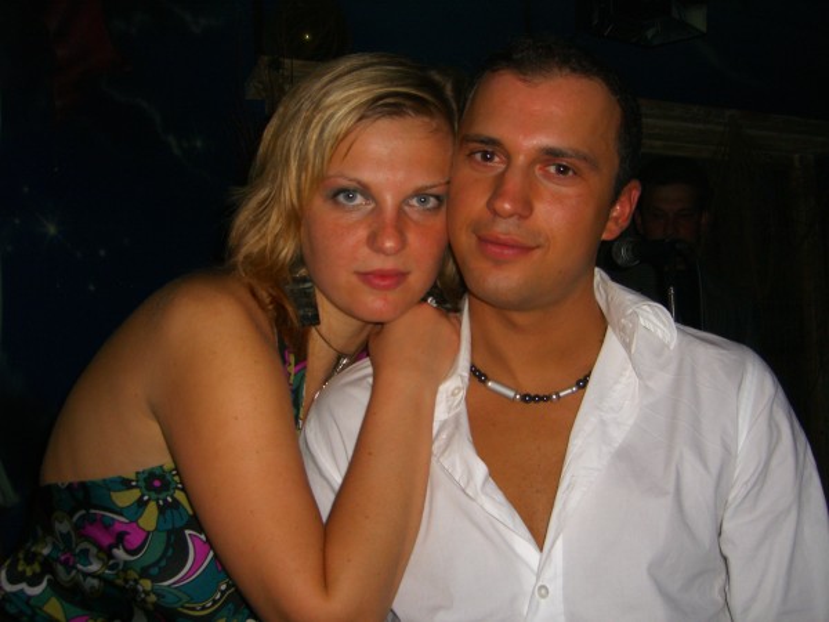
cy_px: 311
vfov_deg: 37.7
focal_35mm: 38
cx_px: 414
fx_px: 910
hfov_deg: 49.0
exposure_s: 1/60
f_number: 2.8
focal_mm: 7.9
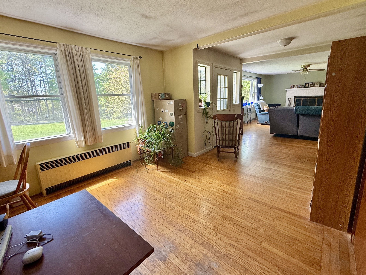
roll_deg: +1.8
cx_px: 185
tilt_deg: -11.7
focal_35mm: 16
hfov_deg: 94.5
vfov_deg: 78.1
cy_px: 131
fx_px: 169
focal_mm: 2.22
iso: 125
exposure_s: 1/99
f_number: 2.2
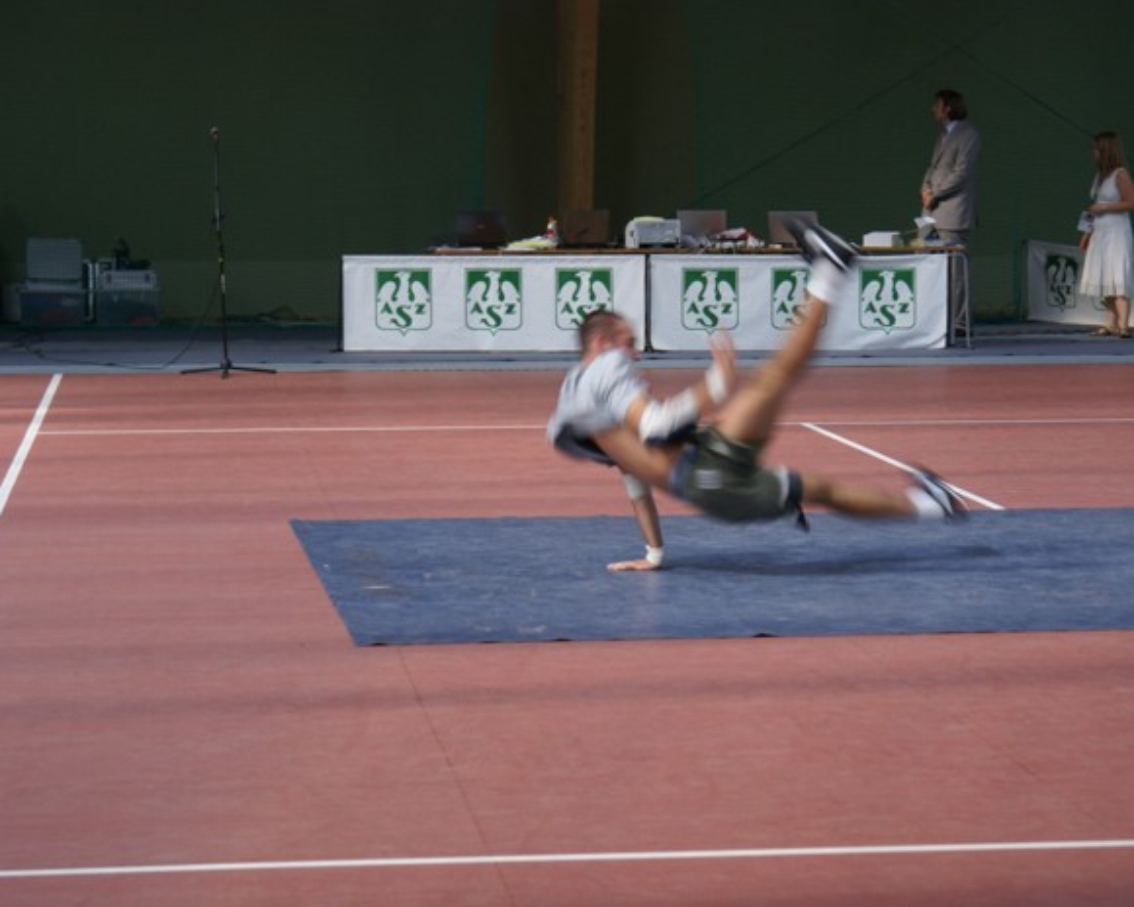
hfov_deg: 16.2
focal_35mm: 119
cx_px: 669
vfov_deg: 13.0
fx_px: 3994
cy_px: 454
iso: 200
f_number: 5.6
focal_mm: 70
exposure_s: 1/40
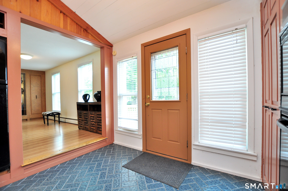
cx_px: 144
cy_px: 96
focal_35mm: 15
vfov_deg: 77.2
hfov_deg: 100.5
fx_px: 120
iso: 400
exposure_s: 1/60
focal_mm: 10
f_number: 4
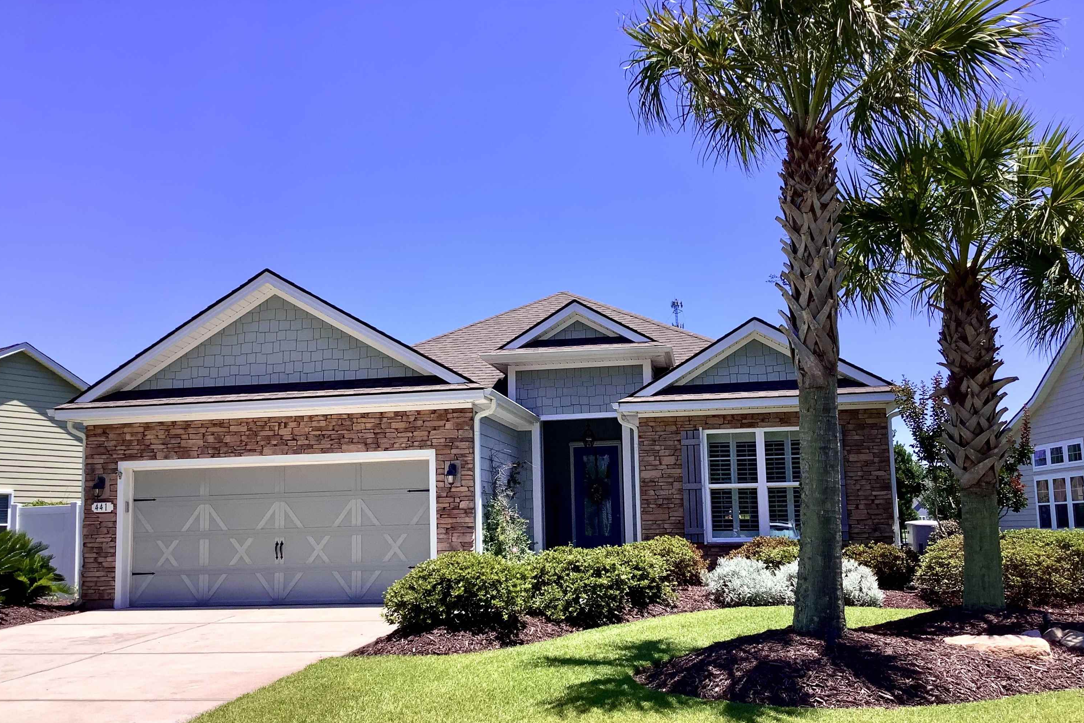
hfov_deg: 57.2
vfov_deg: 39.9
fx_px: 994
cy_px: 414
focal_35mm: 33
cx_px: 539
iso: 25
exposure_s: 1/1058
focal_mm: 3.3
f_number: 2.4
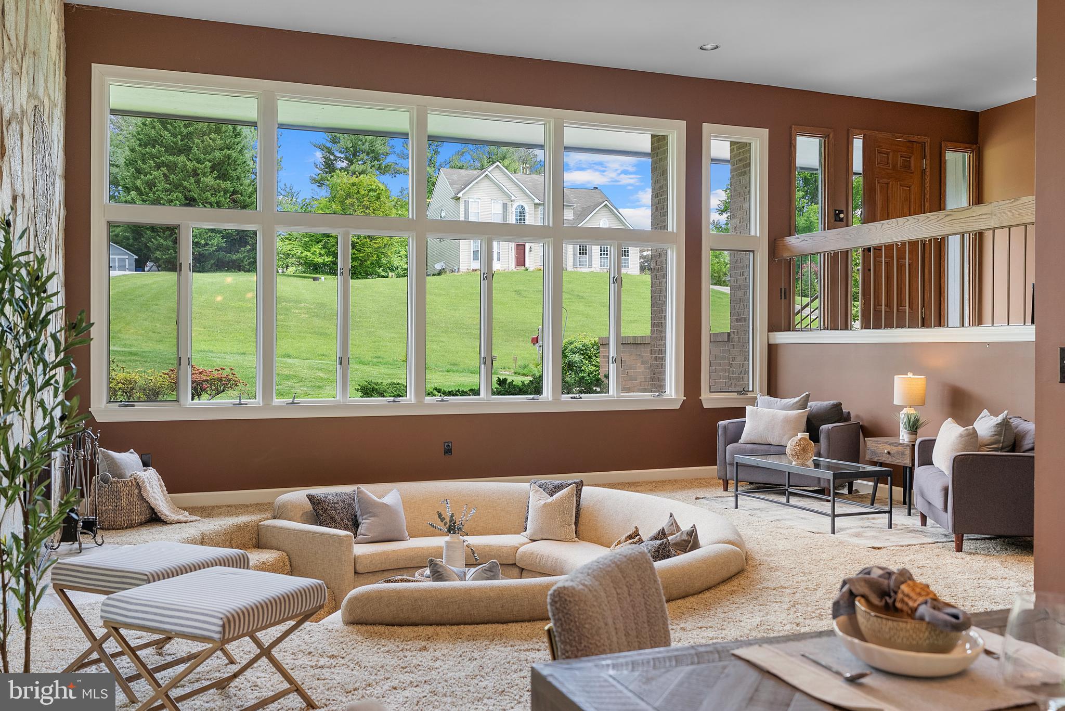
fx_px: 947
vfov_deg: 41.1
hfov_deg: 58.7
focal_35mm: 32
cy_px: 356
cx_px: 532
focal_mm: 32
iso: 320
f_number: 6.3
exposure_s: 1/15
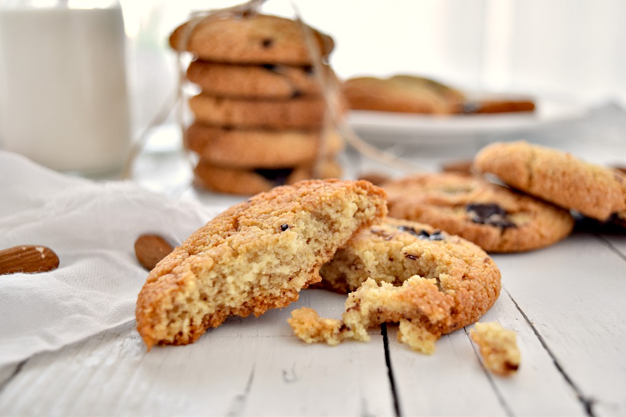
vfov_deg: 31.9
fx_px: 730
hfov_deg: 46.4
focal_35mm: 42
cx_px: 313
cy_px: 208
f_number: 4.2
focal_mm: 28
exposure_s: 1/13
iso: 100
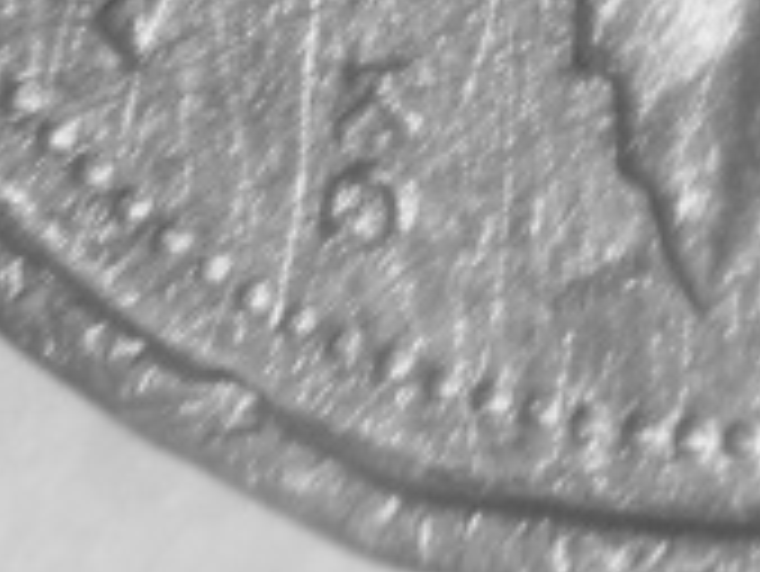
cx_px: 1178
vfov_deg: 7.6
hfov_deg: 10.2
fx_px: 4087
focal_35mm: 186
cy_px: -664
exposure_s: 1/60
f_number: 2.4
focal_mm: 4.28
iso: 50
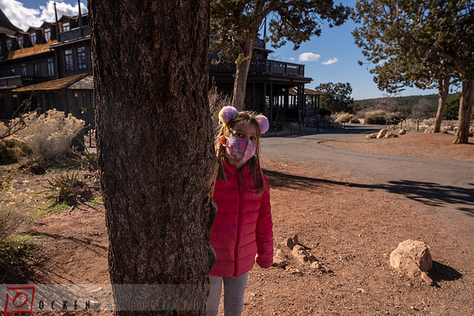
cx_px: 237
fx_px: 360
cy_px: 158
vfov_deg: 47.3
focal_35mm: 27
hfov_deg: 66.7
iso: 400
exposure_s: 1/2000
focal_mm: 27
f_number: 8
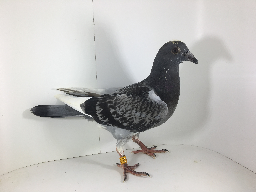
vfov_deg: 48.2
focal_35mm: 29
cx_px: 128
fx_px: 214
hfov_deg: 61.7
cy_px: 96
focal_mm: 4.15
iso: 25
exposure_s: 1/262
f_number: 2.2
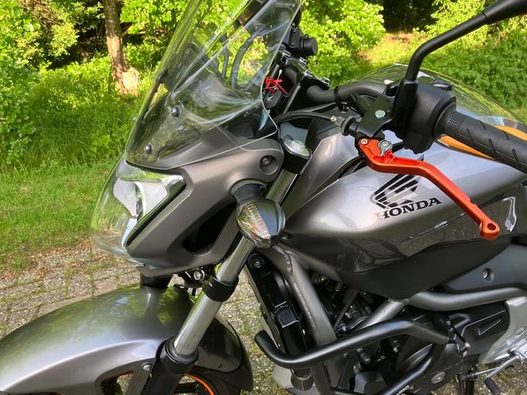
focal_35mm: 30
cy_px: 187
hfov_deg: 59.9
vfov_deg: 46.8
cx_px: 279
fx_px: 457
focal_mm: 3.99
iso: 40
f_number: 1.8
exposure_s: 1/121
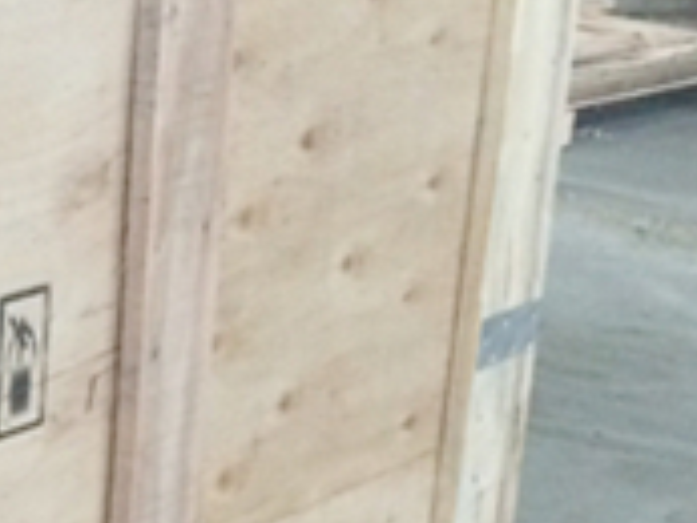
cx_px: -342
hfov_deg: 14.2
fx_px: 2619
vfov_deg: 11.2
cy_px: 632
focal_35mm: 130
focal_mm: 4.12
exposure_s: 1/20
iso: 320
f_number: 2.2
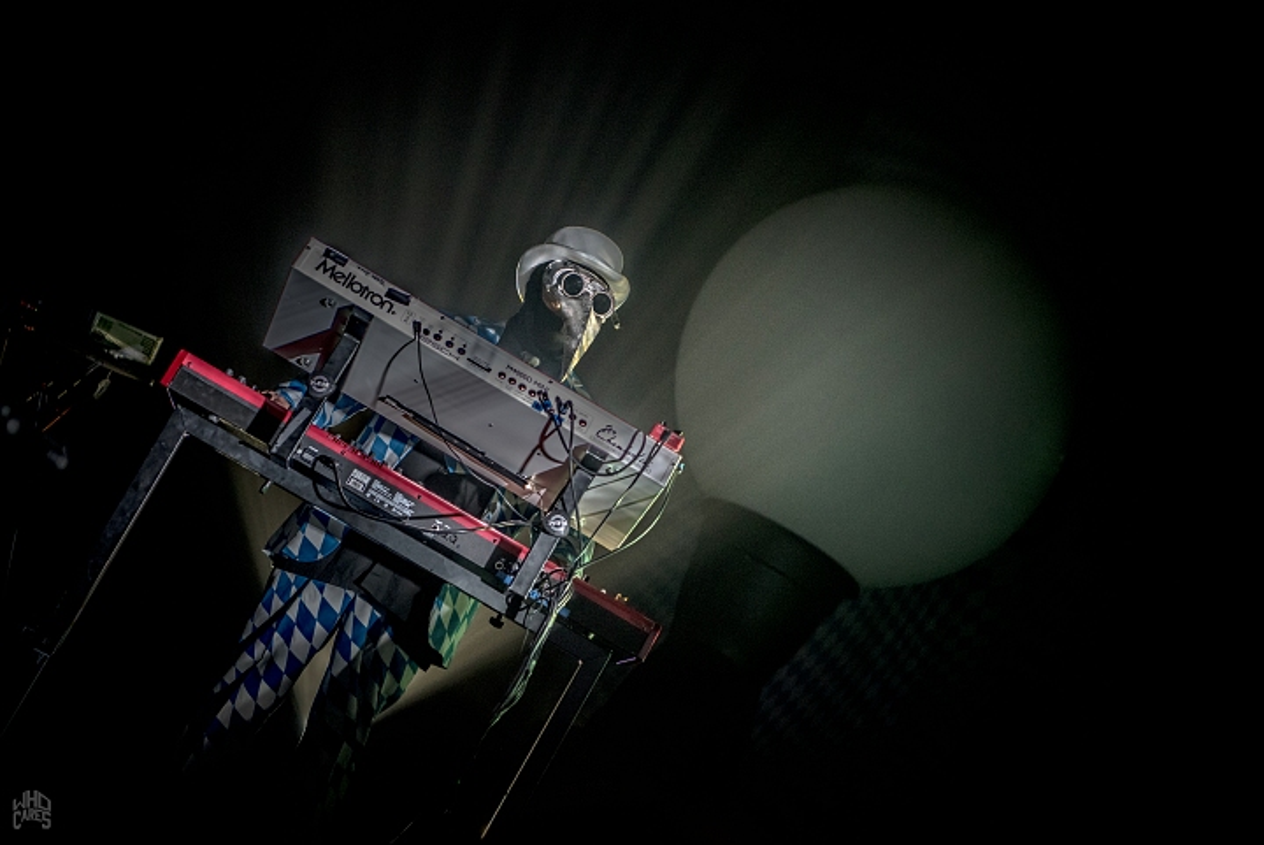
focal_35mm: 70
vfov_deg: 19.5
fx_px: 2459
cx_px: 632
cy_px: 422
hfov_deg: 28.8
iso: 3200
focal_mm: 70
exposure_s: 1/80
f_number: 2.8
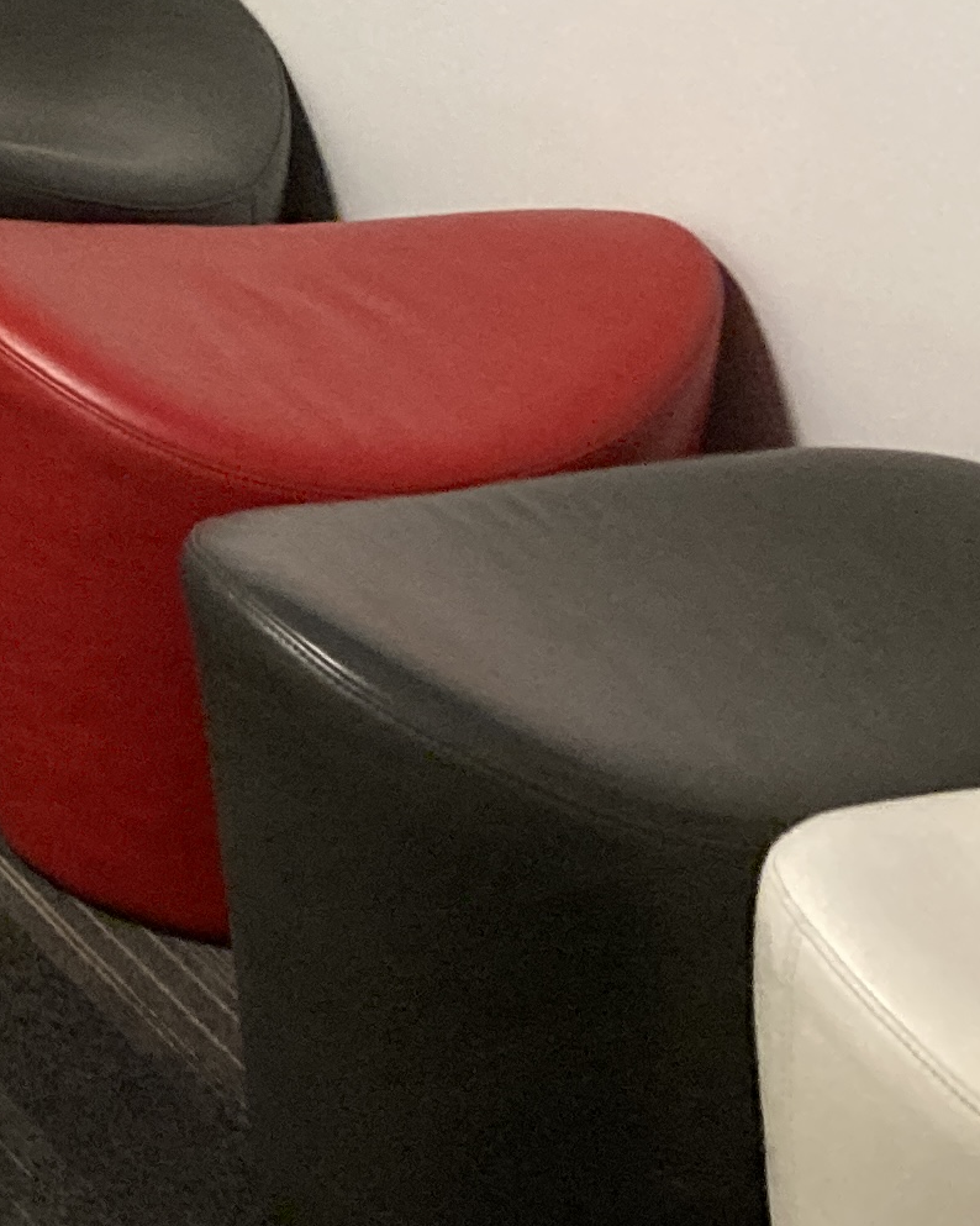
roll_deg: -1.3
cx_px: -370
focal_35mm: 111
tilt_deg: -13.5
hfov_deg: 13.3
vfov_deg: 16.4
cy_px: -341
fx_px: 4026
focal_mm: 3.99
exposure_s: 1/40
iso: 320
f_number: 1.8
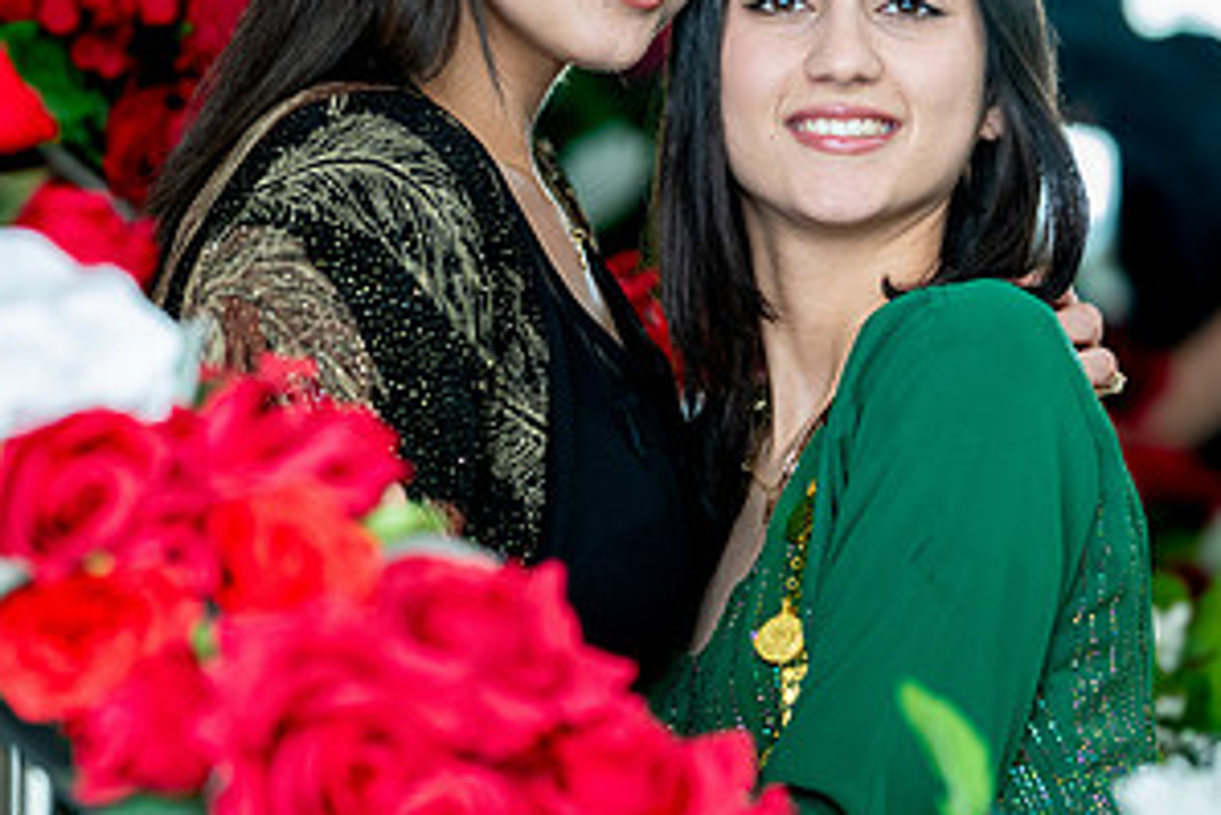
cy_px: 182
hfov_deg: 12.0
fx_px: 5802
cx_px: 615
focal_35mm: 171
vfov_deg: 8.0
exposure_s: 1/200
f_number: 2
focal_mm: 88
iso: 1250
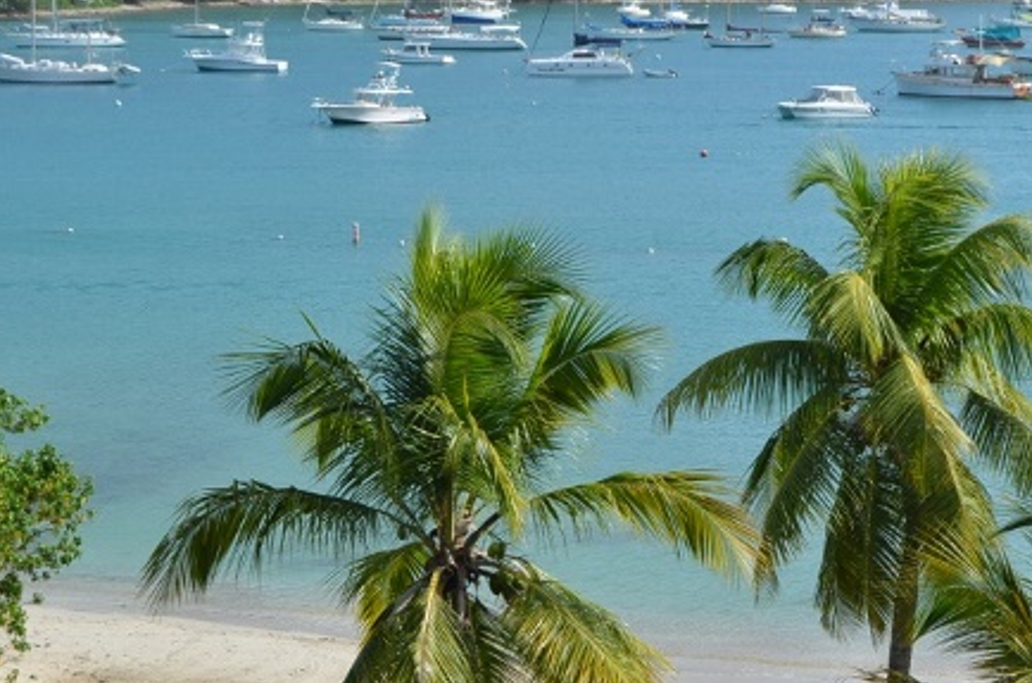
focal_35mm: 106
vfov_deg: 12.8
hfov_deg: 19.1
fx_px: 3031
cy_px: 413
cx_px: 828
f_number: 8
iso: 110
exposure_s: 1/250
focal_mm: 42
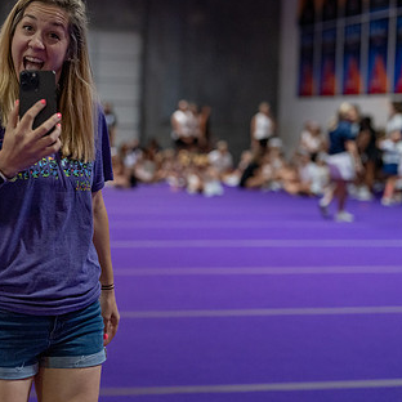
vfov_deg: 21.9
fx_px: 1038
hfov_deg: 21.7
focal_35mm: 79
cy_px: 169
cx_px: 99
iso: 3200
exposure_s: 1/1000
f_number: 1.8
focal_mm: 50
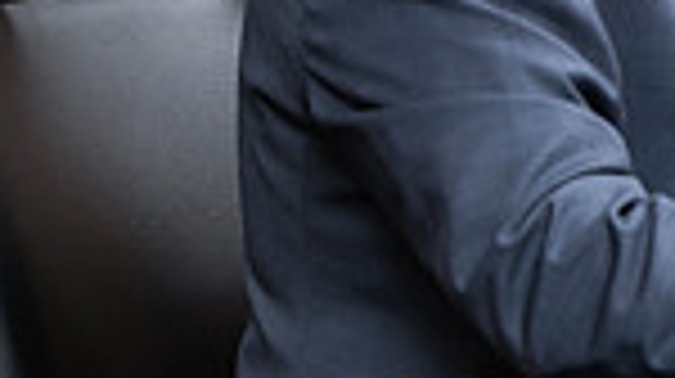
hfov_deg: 4.8
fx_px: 7974
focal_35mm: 446
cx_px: 1292
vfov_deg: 2.7
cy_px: 11
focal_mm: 110
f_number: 4
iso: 1000
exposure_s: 1/200
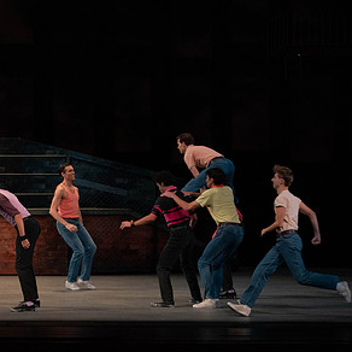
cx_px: 72
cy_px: 150
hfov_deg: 10.4
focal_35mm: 167
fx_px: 1921
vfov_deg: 10.5
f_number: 4.5
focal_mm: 99
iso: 3200
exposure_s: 1/400
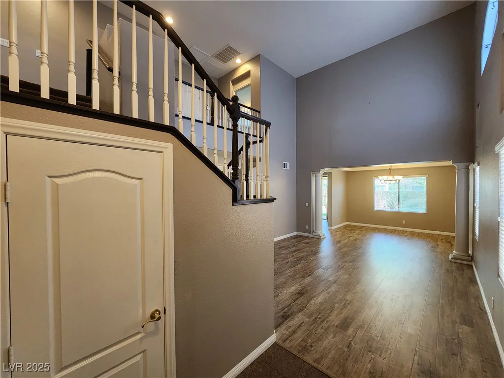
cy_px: 189
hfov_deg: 106.2
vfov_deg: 89.9
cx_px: 252
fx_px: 189
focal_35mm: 13
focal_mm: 2.2
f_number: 2.2
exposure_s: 1/60
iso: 400
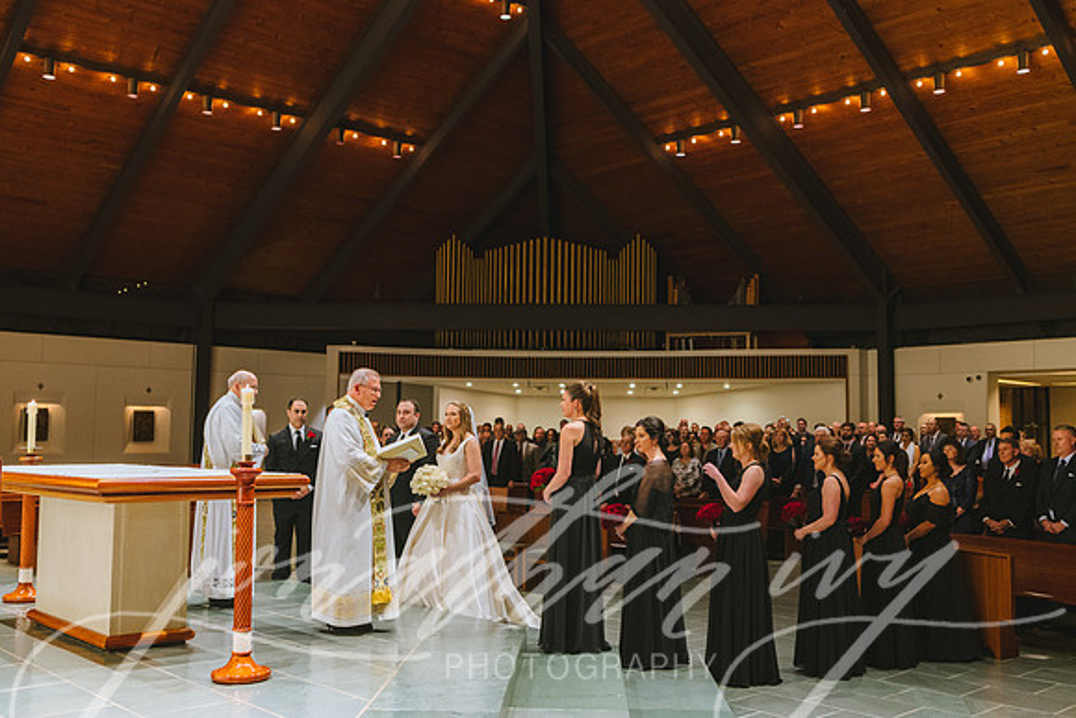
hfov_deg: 54.4
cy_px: 359
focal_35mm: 35
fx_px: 1046
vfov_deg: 37.9
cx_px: 538
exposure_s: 1/160
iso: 3200
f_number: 2.8
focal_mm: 35
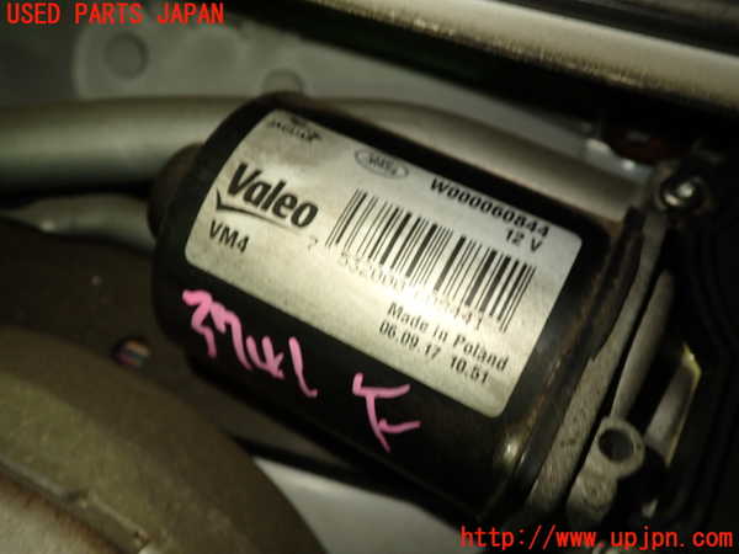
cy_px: 277
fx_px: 640
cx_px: 370
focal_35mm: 30
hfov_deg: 60.0
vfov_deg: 46.8
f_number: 2.3
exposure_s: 1/40
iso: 200
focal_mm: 5.4
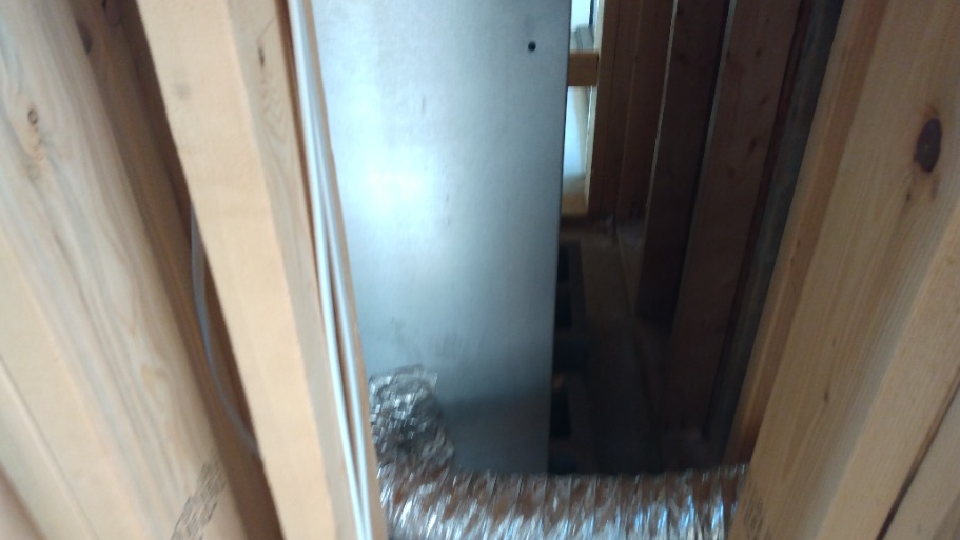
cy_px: 337
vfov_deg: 51.0
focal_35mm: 22
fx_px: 560
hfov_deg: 81.2
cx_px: 477
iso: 331
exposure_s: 1/30
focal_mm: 3.54
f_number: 2
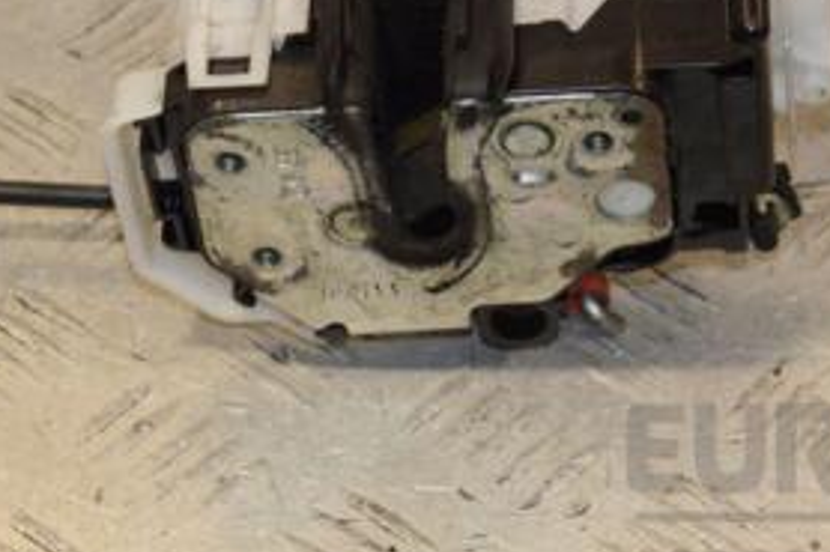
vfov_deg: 7.3
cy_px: 51
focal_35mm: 188
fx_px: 4332
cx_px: 570
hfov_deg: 10.9
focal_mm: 58
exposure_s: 1/200
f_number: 8
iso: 800
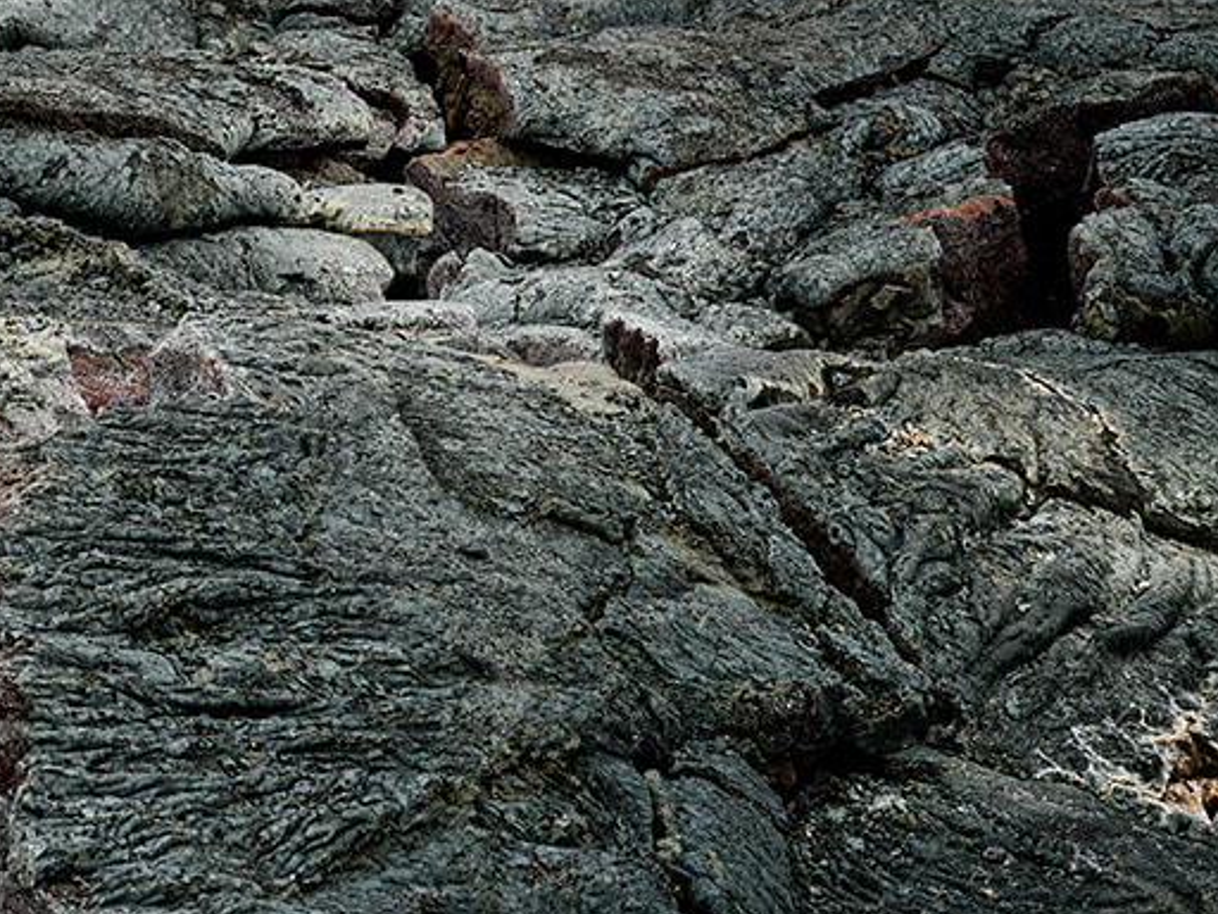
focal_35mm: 125
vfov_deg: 11.4
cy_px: -424
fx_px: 4398
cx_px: -447
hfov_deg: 14.9
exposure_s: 1/220
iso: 100
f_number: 5.6
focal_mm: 50
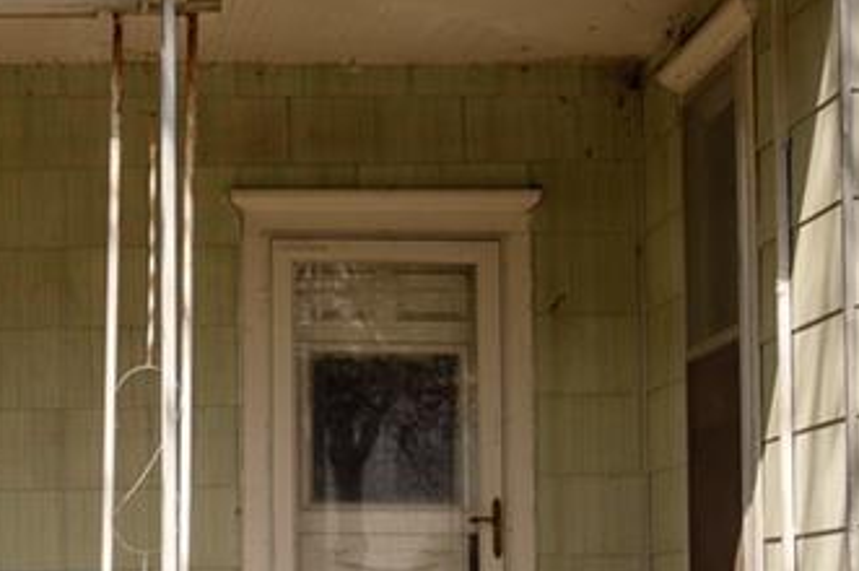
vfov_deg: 13.7
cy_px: 440
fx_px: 2360
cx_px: 106
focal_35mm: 99
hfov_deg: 20.3
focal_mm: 32
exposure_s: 1/4000
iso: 100
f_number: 2.8
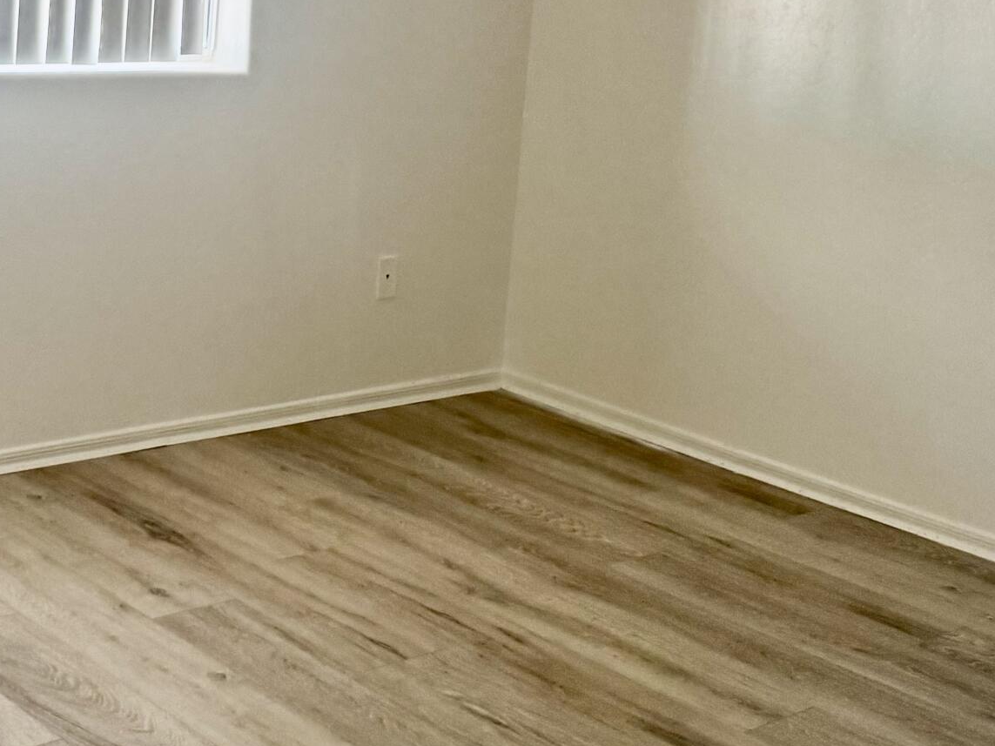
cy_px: 92
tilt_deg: -7.1
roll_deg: -3.5
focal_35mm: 63
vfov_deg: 22.8
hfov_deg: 29.8
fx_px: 1811
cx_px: 157
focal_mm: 6.76
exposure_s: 1/60
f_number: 1.78
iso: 200
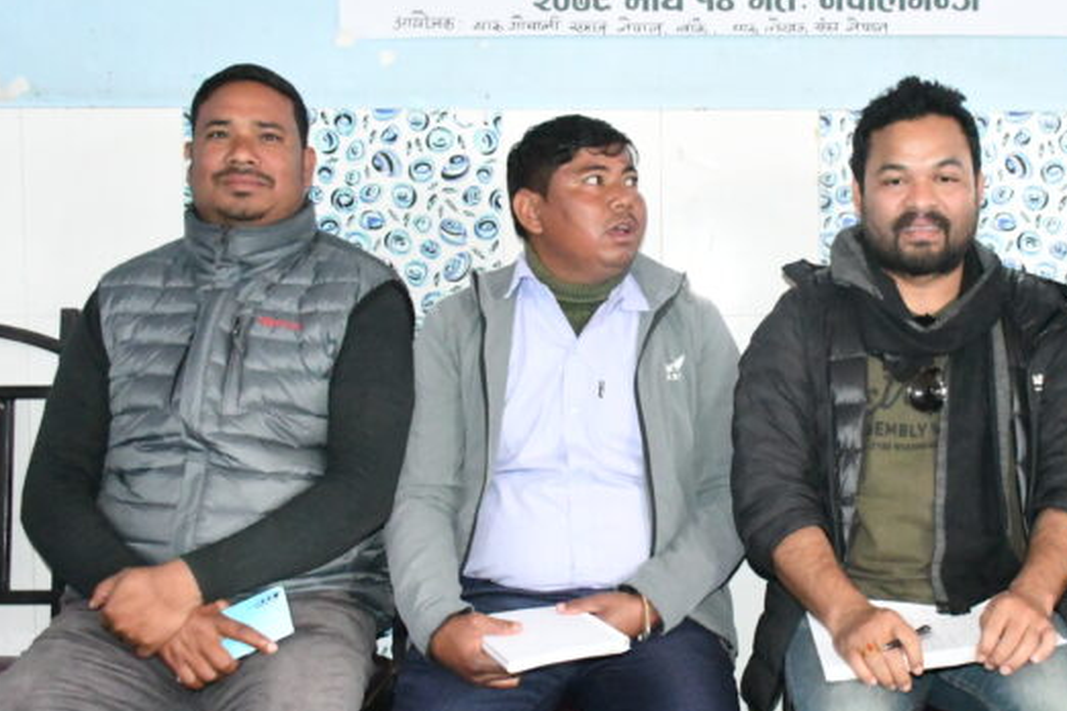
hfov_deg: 38.8
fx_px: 1482
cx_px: 769
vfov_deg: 27.0
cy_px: 415
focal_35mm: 50
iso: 20000
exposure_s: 1/250
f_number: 3.8
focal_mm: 23
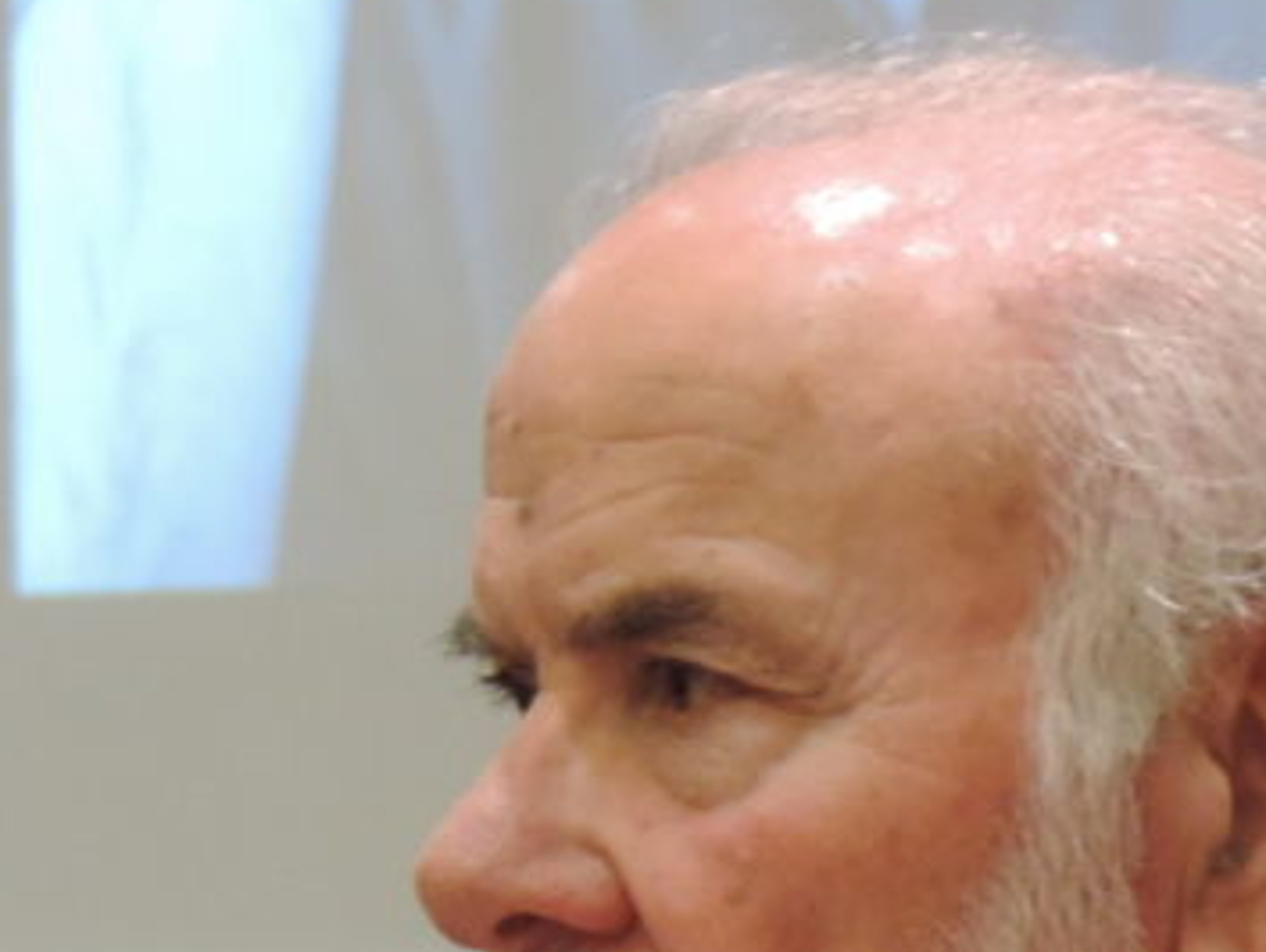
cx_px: 1302
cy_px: 1321
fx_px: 19580
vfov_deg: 2.8
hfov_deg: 3.7
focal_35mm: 535
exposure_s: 1/25
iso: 800
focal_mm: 33
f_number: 4.6
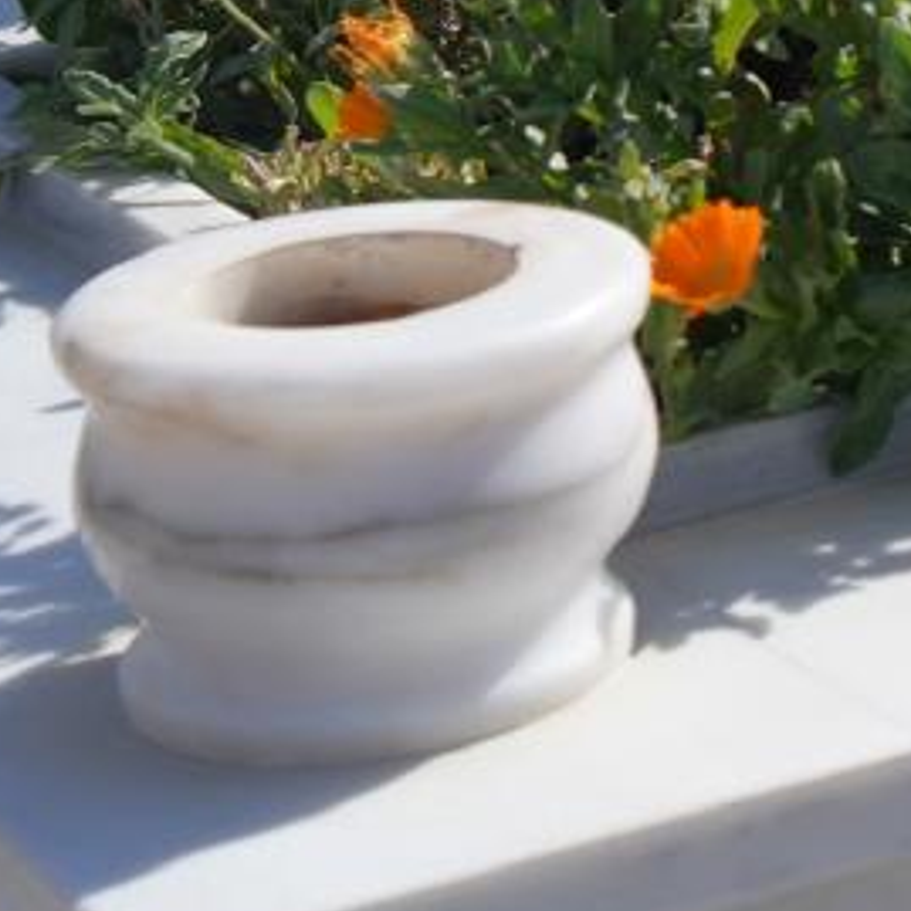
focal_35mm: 188
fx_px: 5598
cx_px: 2018
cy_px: -1013
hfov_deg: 8.6
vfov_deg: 8.7
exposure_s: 1/800
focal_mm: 33
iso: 100
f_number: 5
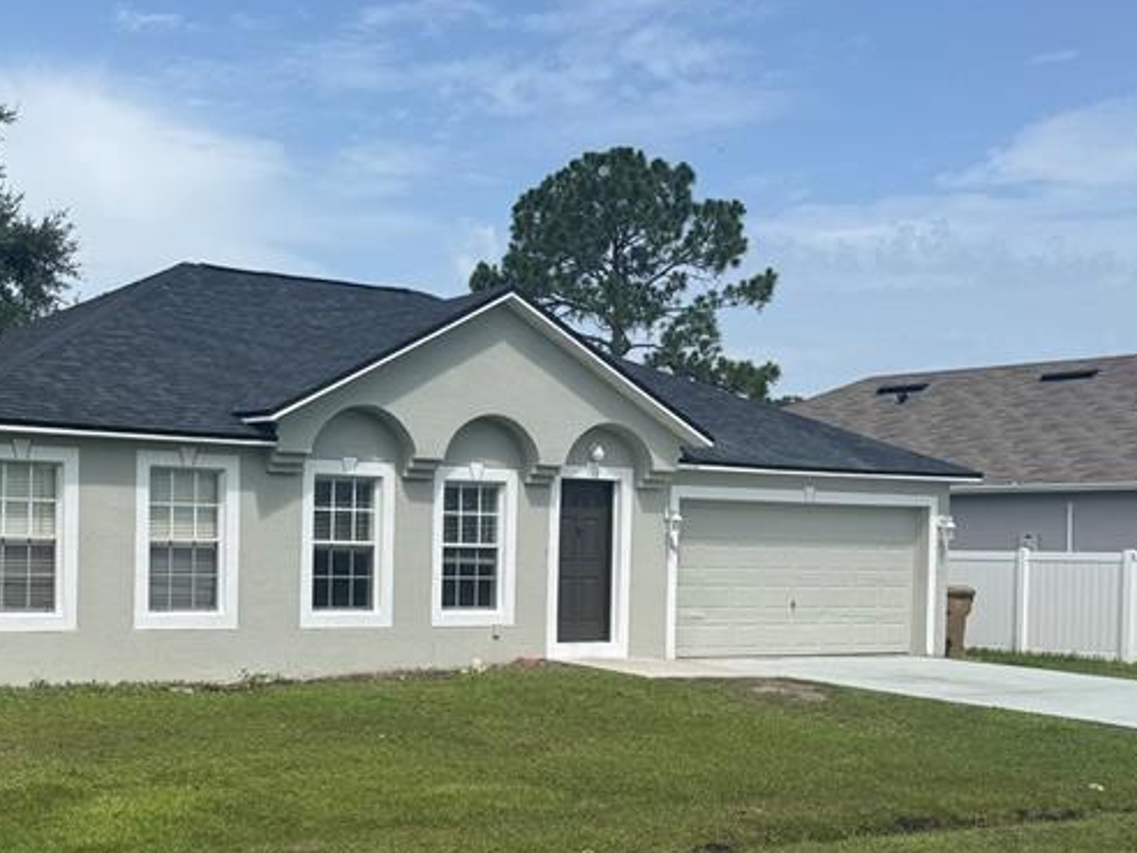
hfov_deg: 37.3
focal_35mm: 50
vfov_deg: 28.9
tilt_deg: -2.1
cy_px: 569
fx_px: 1642
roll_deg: -1.1
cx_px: 284
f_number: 1.78
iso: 80
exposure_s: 1/4608
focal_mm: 6.76
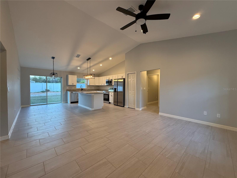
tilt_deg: -0.8
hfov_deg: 102.1
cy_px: 89
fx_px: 96
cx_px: 118
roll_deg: +0.2
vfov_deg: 85.7
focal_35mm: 14
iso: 200
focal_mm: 2.22
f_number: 2.2
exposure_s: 1/120
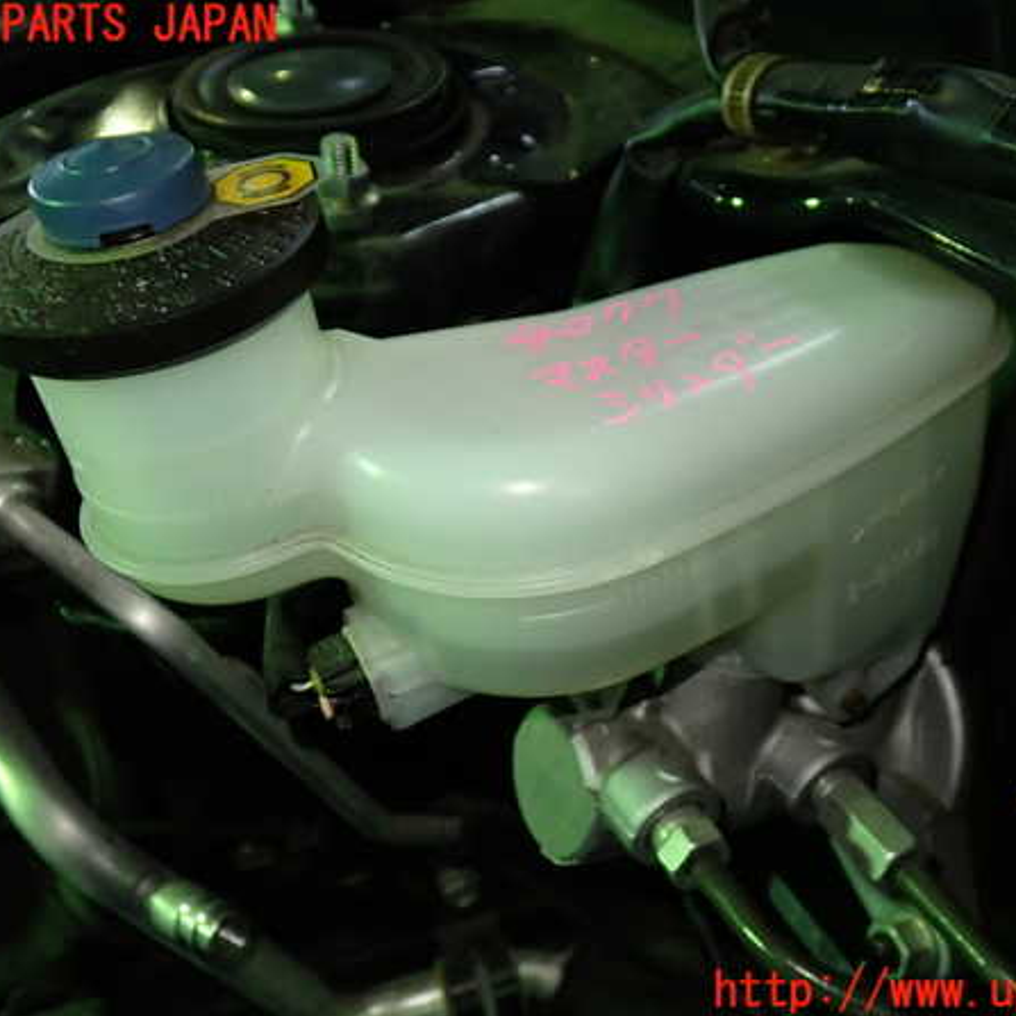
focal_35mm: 38
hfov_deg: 43.8
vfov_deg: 43.9
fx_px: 1262
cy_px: 509
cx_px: 546
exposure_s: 1/30
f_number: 2.4
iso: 200
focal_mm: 5.79
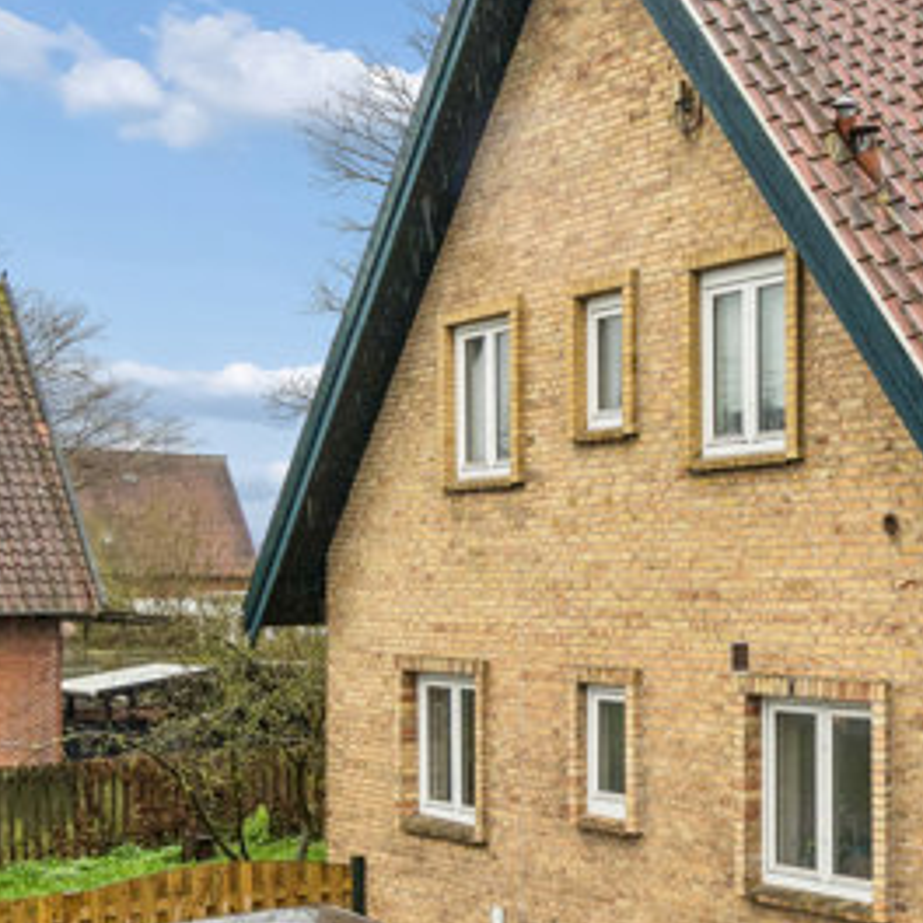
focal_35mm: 50
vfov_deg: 33.0
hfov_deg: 30.4
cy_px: 715
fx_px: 1517
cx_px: 1007
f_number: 8
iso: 400
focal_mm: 13
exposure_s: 1/200
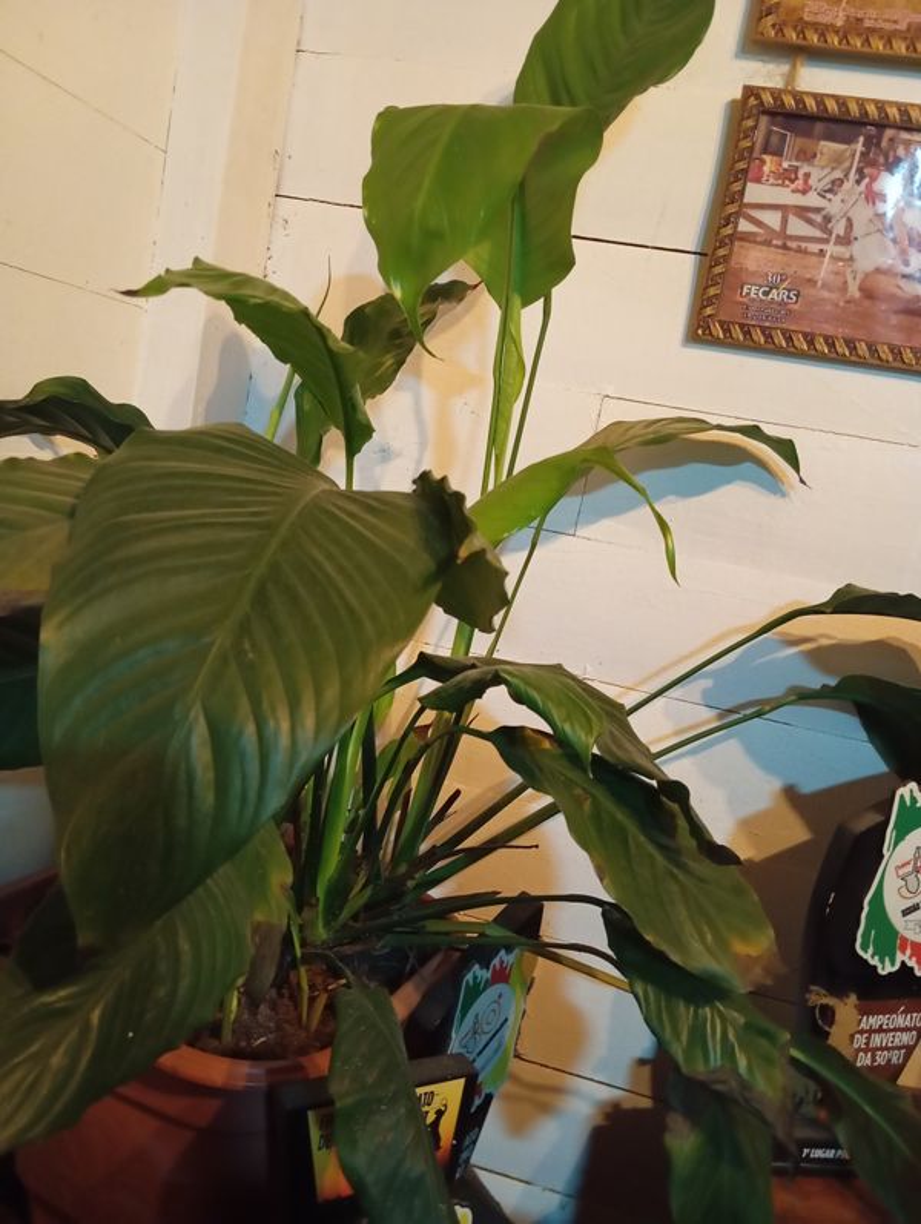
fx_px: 991
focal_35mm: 28
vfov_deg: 63.4
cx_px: 460
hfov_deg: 49.9
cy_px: 612
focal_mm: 4.22
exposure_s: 1/20
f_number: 1.8
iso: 5066
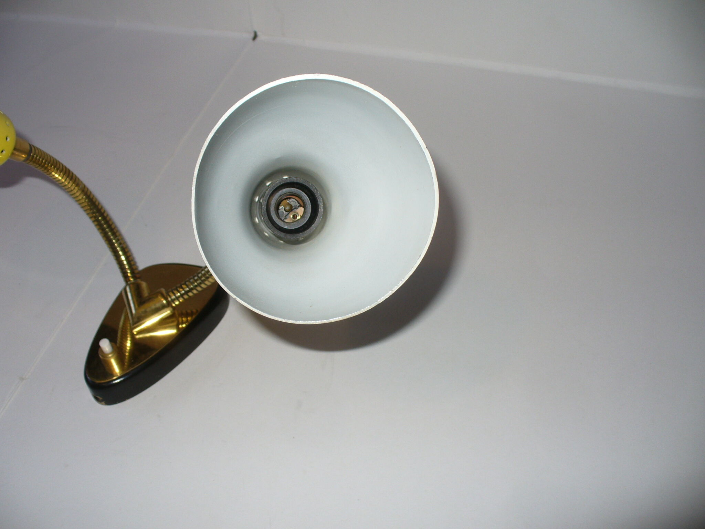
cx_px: 352
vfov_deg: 38.7
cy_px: 264
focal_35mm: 37
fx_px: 754
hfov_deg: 50.1
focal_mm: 6.1
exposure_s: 1/30
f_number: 2.8
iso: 80
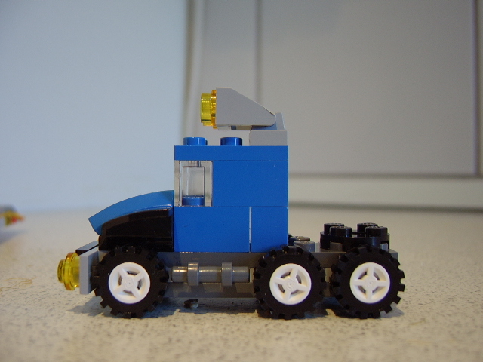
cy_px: 181
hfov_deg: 58.4
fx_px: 433
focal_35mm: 31
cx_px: 242
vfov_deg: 45.4
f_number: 2.7
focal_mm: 8.13
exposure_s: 1/36
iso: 100
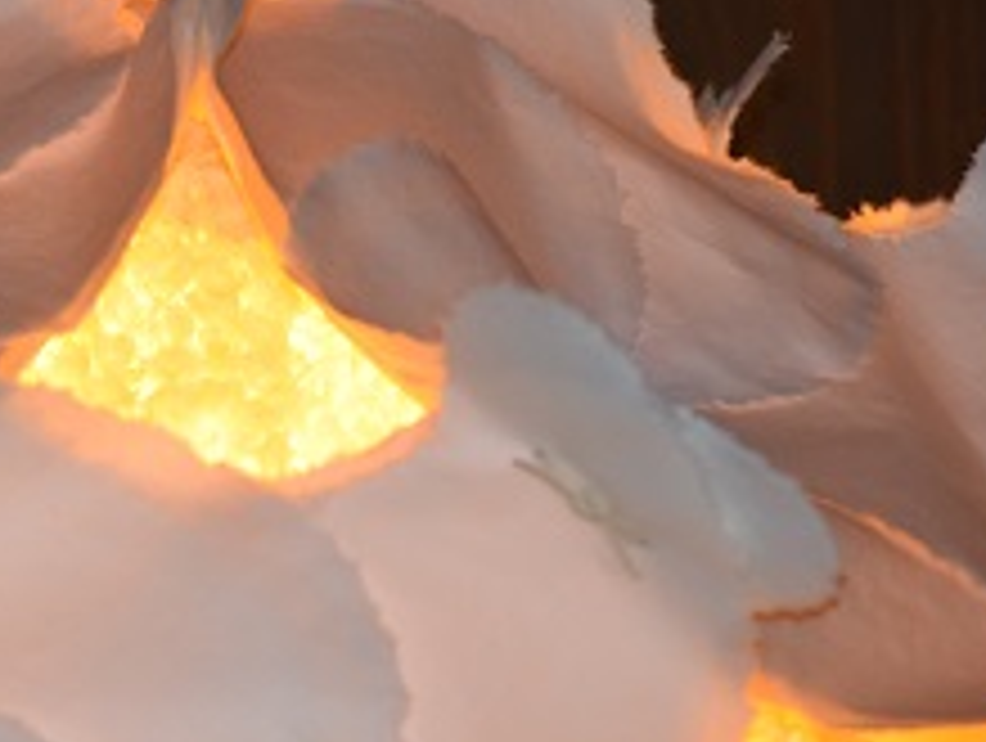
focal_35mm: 366
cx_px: 189
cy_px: 324
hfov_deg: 5.4
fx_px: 10442
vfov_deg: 4.1
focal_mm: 116
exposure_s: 1/100
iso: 800
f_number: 5
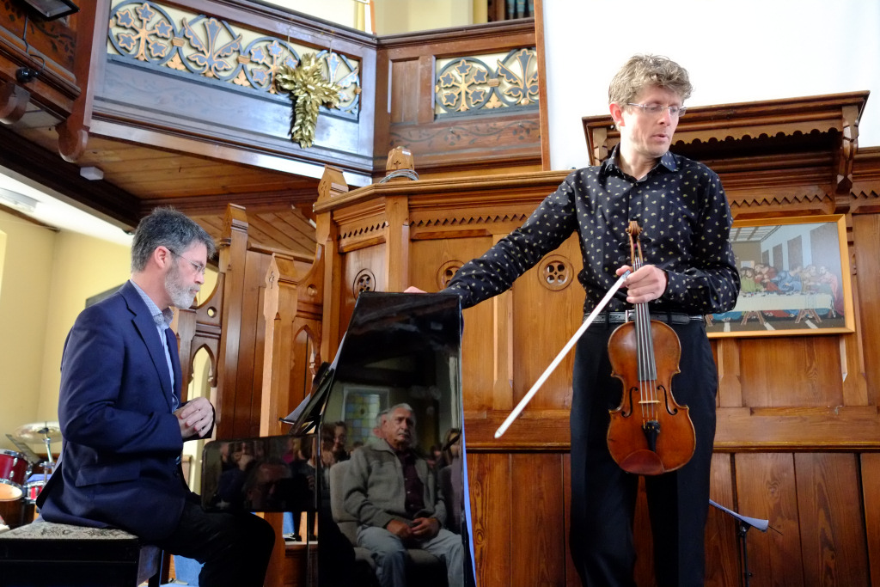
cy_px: 294
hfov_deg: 54.4
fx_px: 856
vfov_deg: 37.9
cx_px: 440
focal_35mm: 35
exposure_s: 1/150
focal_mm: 23
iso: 6400
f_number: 2.5
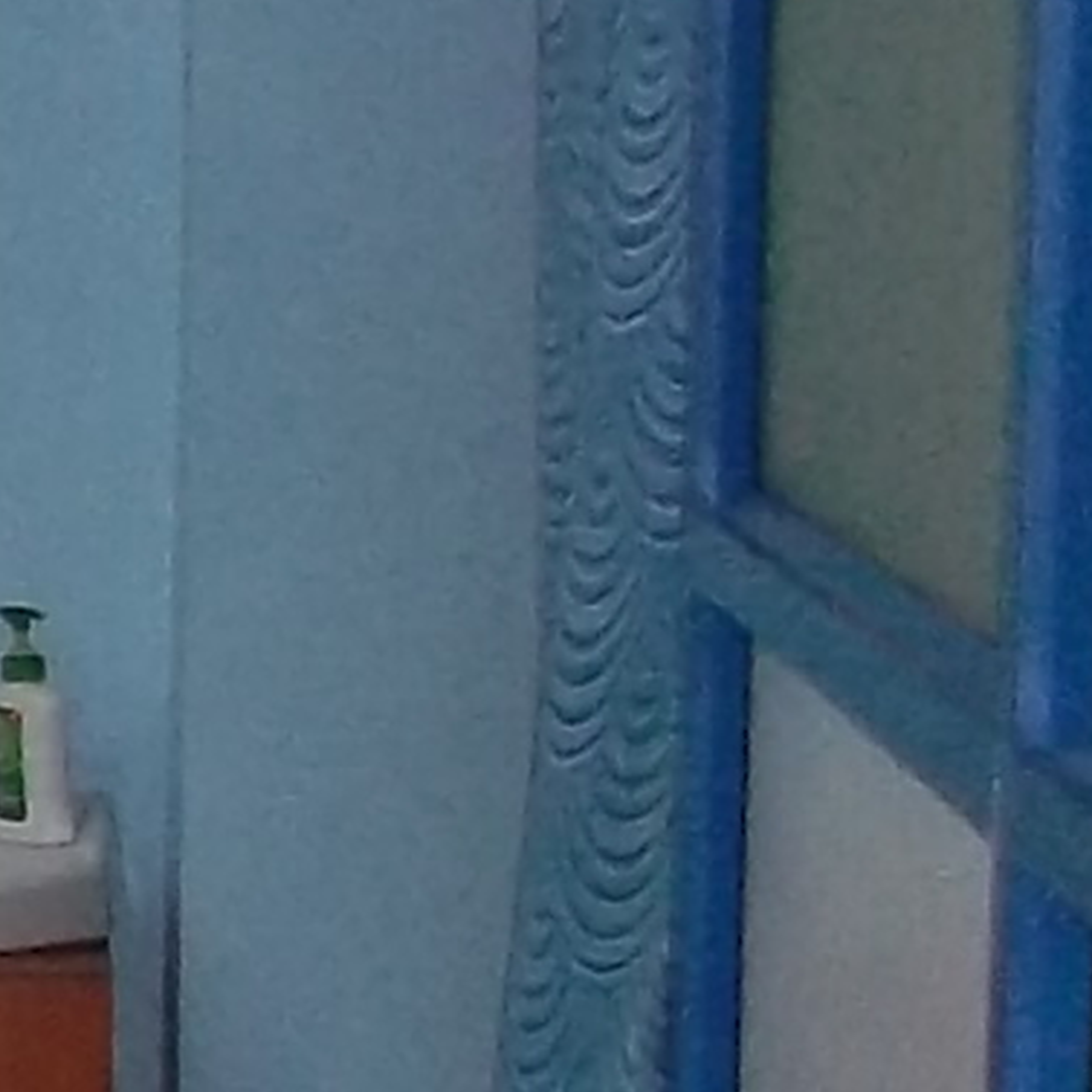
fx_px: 6067
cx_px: -2508
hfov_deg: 8.2
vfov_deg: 10.3
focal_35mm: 170
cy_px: 733
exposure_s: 1/45
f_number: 3.3
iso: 200
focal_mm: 4.1
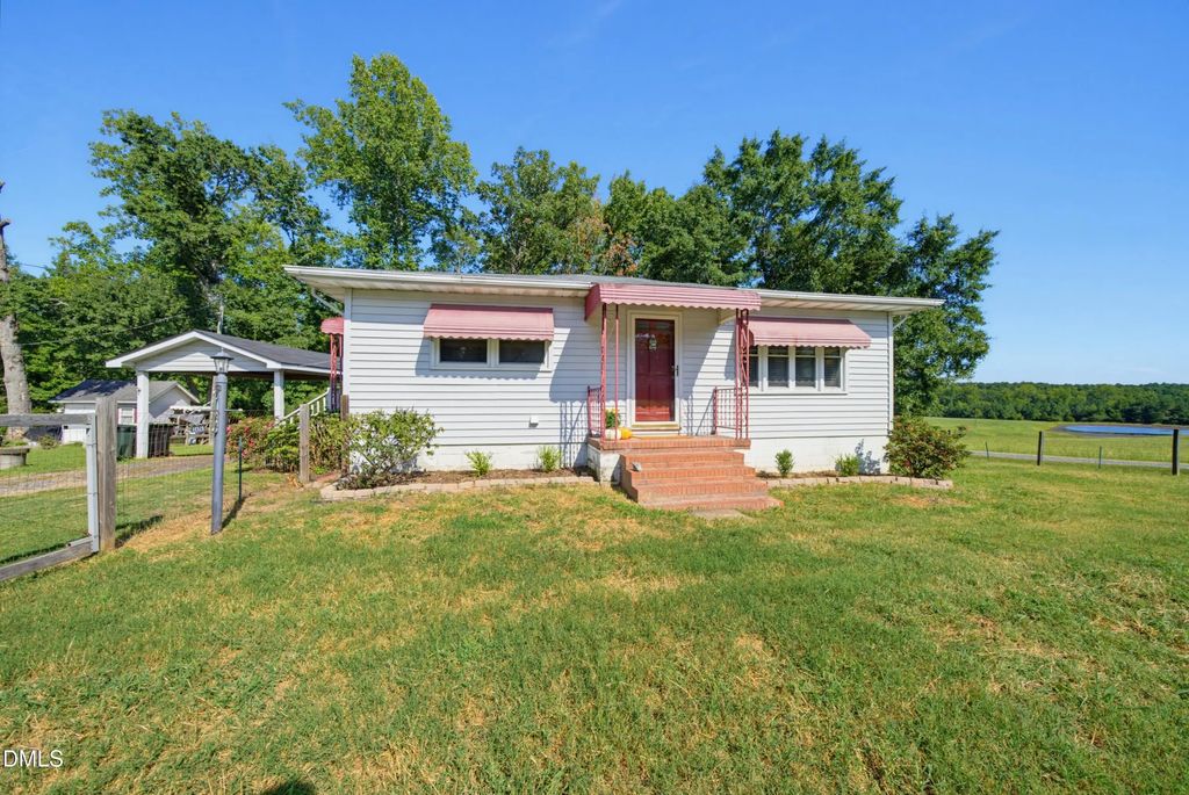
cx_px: 594
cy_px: 398
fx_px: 397
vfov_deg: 90.1
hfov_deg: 112.6
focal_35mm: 12
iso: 80
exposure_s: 1/60
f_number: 7.1
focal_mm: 12
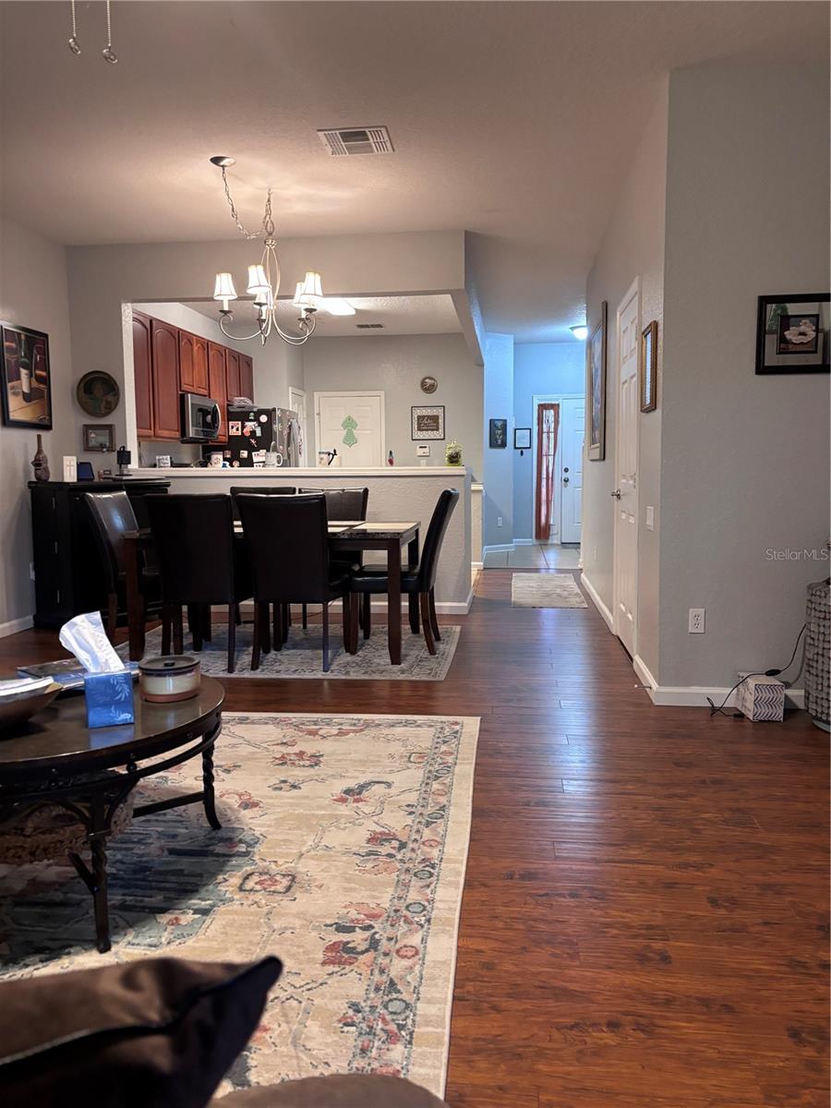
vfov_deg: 67.3
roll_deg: +1.2
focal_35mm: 26
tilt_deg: -5.8
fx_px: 832
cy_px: 554
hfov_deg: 53.1
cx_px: 416
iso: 320
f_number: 1.6
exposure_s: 1/60
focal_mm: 5.96
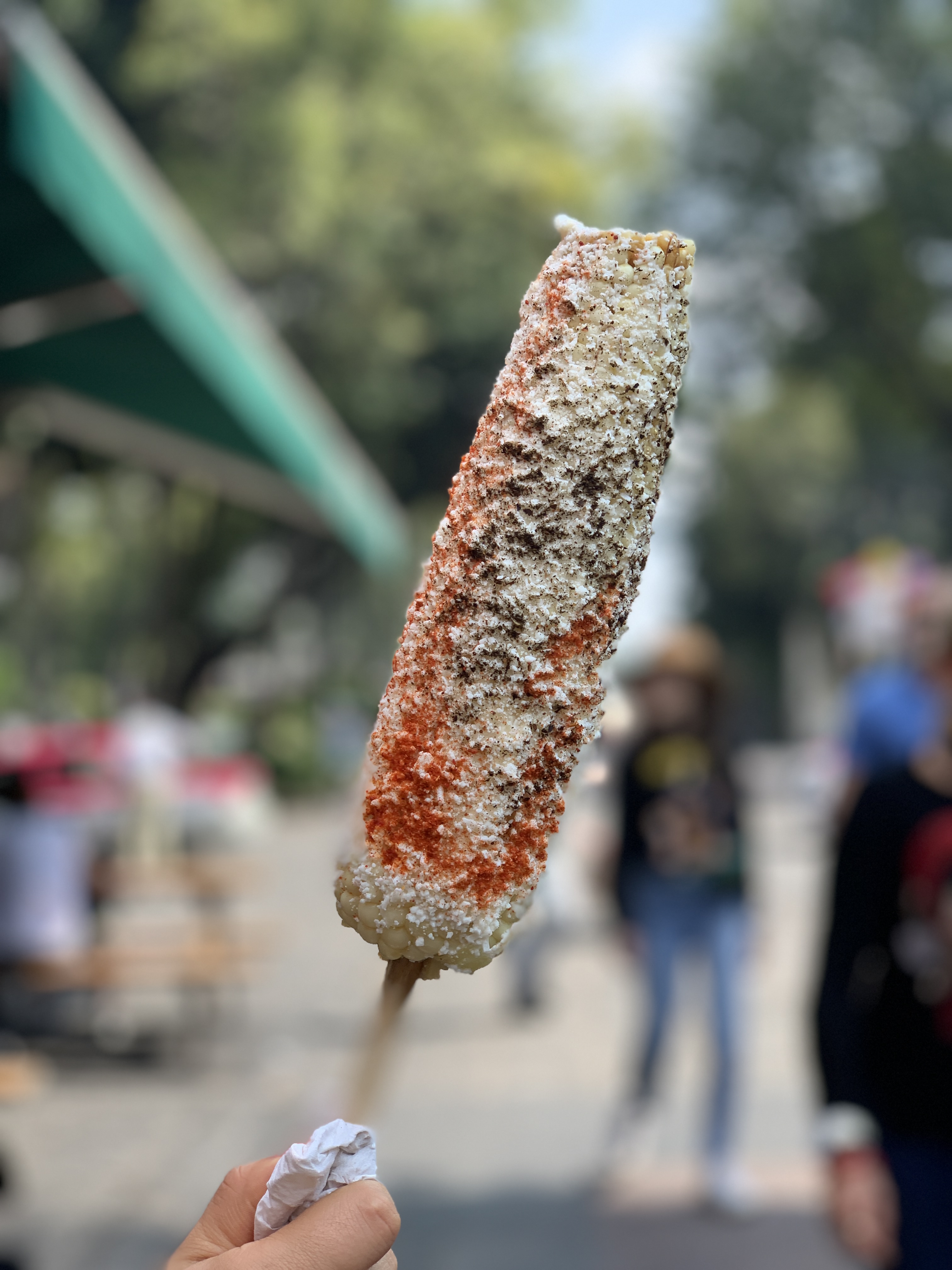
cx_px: 476
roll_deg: +1.5
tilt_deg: +4.1
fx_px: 1907
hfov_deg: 28.0
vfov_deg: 36.8
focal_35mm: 52
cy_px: 635
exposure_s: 1/223
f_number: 2.4
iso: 16
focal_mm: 6
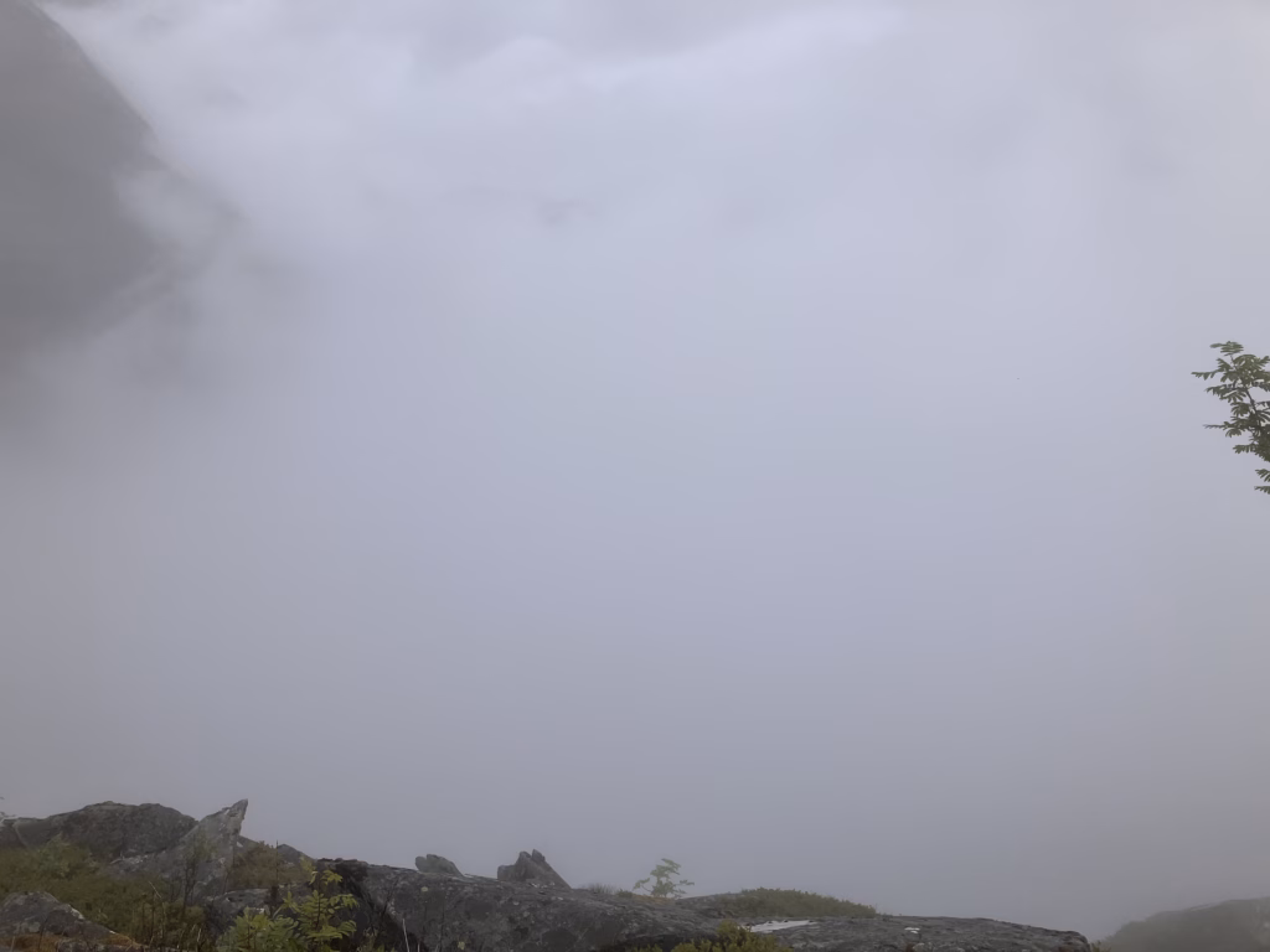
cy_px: 476
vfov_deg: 49.7
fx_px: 1027
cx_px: 635
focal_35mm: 28
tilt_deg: -11.5
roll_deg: +3.2
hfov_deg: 63.4
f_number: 1.8
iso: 32
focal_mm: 3.99
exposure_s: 1/2857
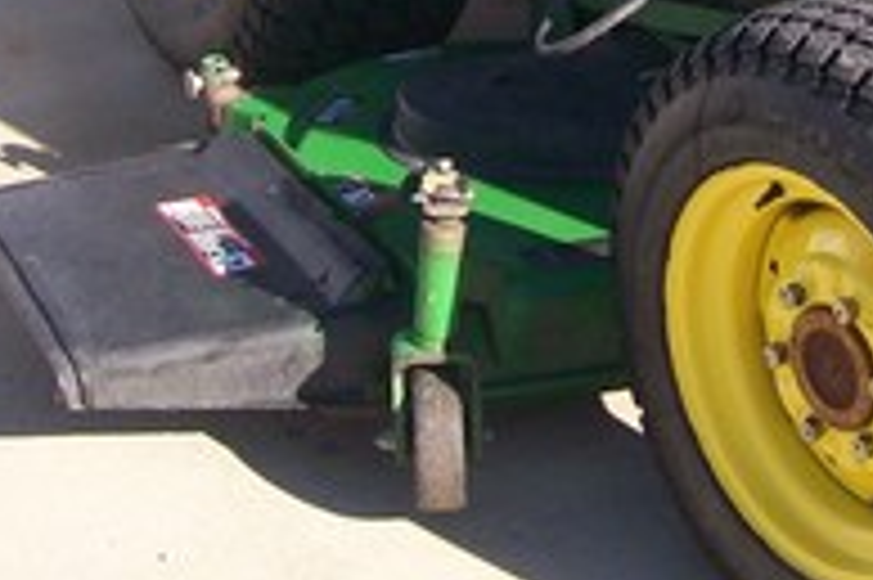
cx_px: 770
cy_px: -225
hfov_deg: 19.2
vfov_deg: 12.5
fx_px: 2544
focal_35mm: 105
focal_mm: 6
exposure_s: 1/667
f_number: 2.7
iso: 80
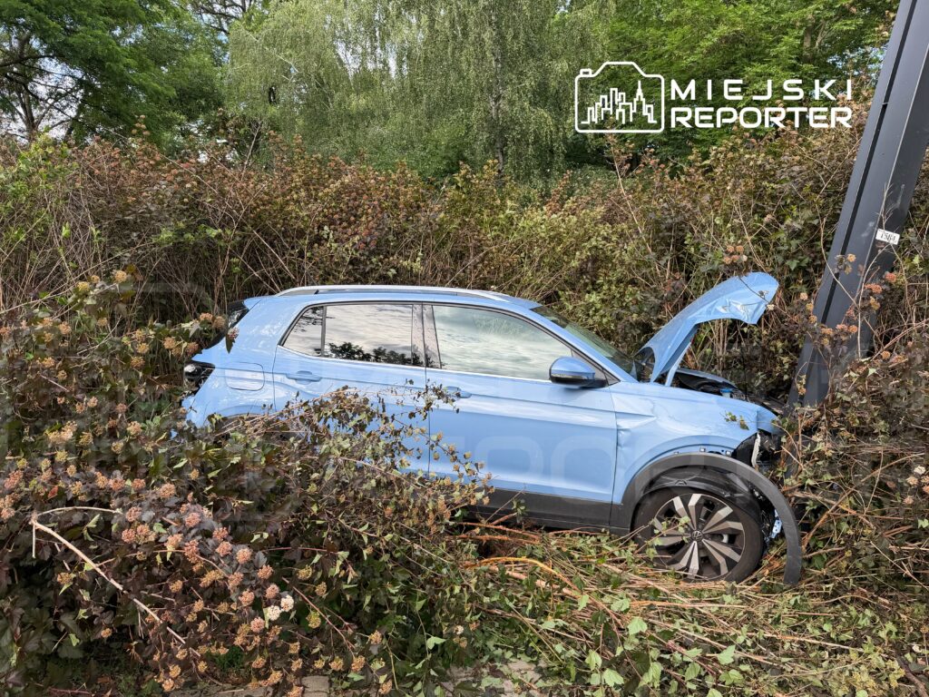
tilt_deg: -6.6
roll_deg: -1.1
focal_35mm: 24
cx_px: 464
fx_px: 644
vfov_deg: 56.8
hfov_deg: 71.6
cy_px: 348
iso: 80
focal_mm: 6.76
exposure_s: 1/567
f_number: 1.78
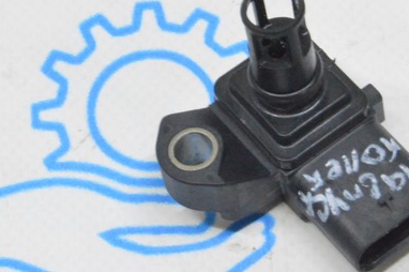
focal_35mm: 201
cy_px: 59
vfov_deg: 6.8
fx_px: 2282
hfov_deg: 10.2
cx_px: 271
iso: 6400
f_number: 20
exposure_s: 1/15
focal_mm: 50
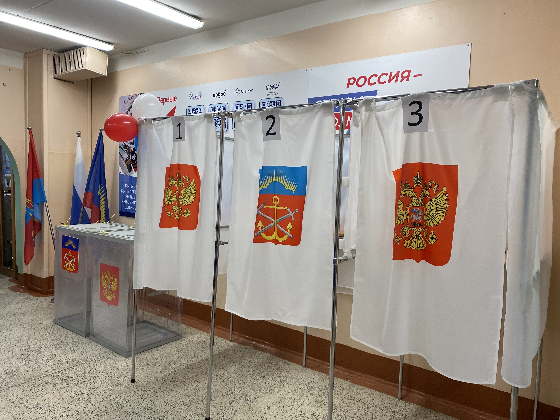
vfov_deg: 53.1
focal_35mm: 26
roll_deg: -2.0
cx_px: 280
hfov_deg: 67.3
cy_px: 210
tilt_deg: -5.1
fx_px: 421
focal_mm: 4.25
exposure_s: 1/100
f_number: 1.8
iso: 100
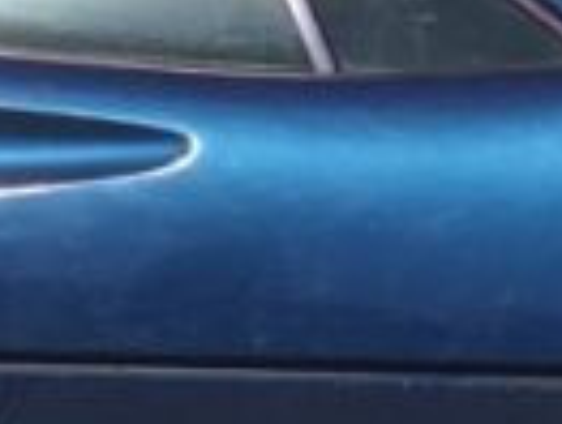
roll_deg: -1.2
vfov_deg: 6.6
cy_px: -4
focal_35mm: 226
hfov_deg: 8.7
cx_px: 438
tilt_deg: -10.5
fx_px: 3679
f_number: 2.2
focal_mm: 4.15
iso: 32
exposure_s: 1/2326
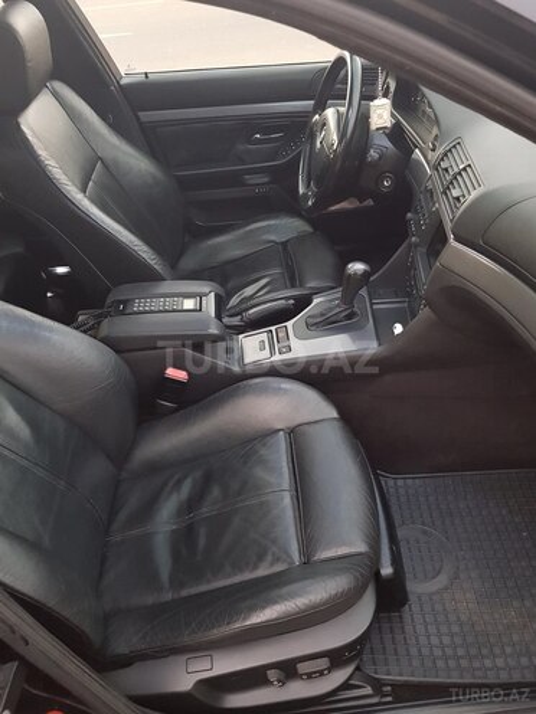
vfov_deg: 67.3
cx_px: 268
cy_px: 357
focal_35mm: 26
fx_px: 537
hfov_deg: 53.1
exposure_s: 1/10
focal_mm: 4.2
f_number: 1.7
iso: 640
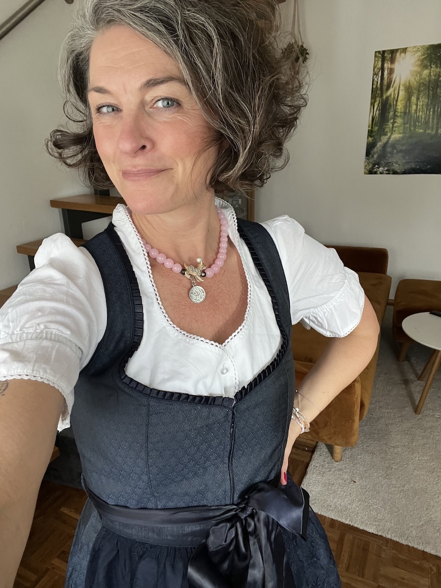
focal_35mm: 23
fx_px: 391
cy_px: 294
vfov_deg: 73.9
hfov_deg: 58.9
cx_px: 220
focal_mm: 2.71
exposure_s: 1/50
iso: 250
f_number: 2.2
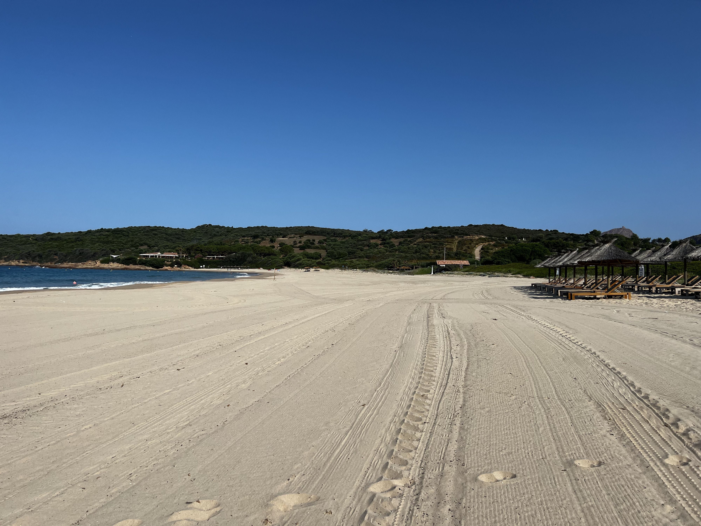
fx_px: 527
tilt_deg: +0.5
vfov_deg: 53.1
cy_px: 263
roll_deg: -0.9
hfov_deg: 67.3
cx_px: 350
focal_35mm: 26
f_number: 1.5
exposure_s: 1/8000
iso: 50
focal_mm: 5.7
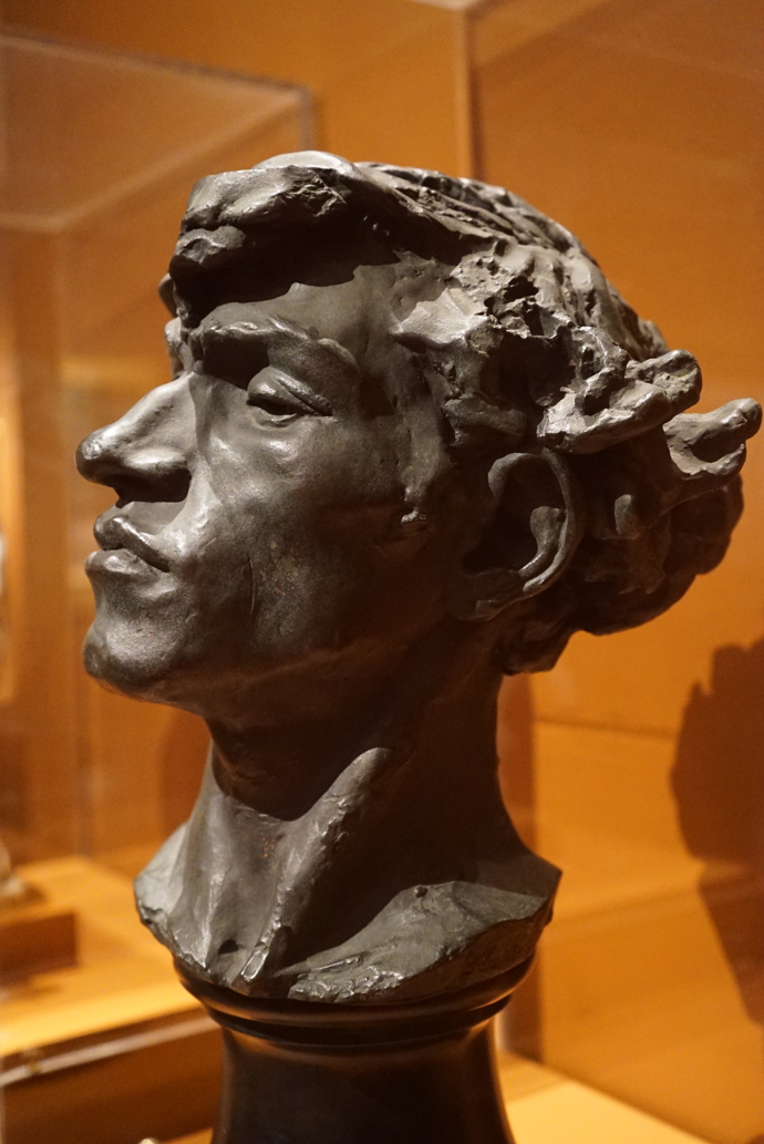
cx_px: 382
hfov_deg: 33.4
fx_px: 1272
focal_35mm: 40
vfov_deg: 48.4
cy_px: 572
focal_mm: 40
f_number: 4
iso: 12800
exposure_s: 1/100
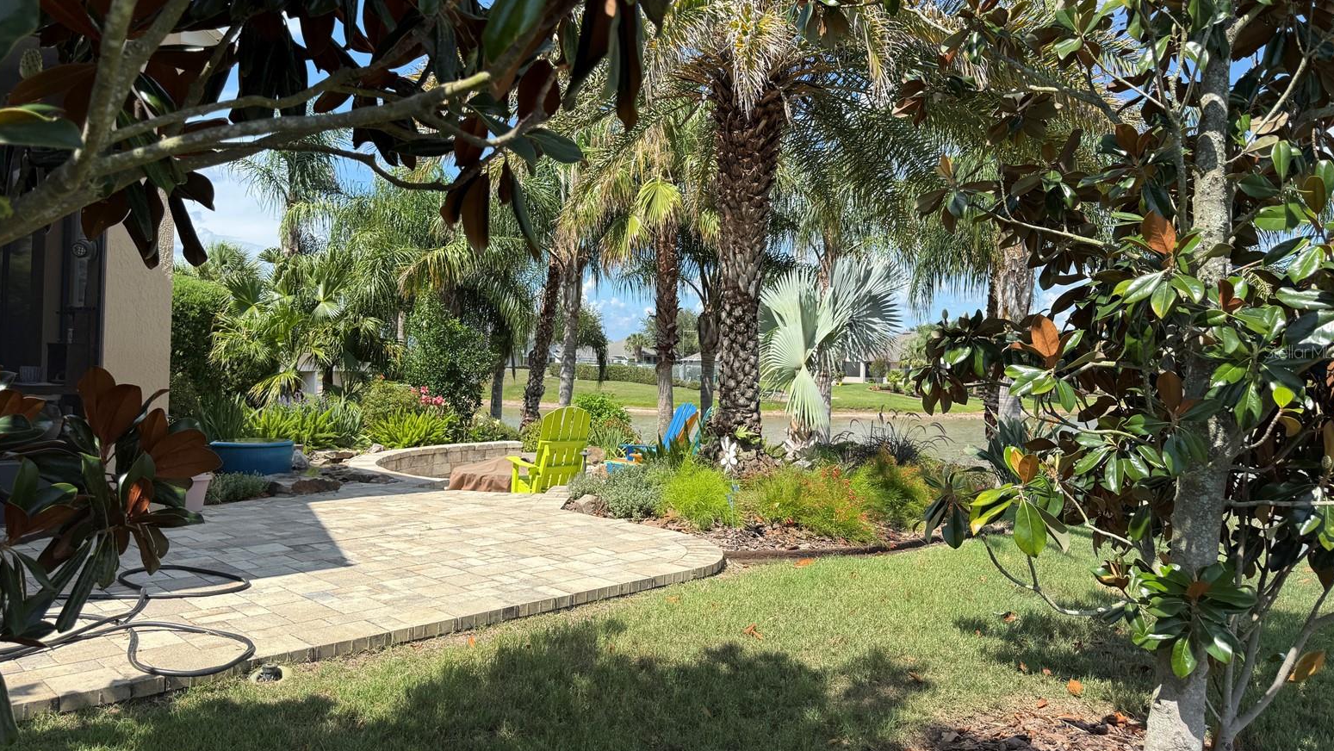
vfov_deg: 42.9
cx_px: 656
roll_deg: -1.0
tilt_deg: +1.6
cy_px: 351
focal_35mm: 27
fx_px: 955
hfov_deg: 69.8
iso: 80
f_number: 1.78
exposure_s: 1/2611
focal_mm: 6.76
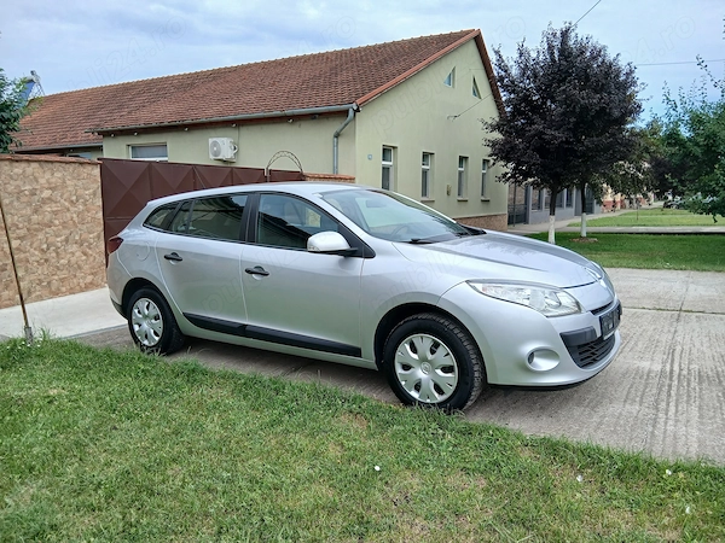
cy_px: 272
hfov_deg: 67.3
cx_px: 362
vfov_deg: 53.1
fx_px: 545
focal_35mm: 26
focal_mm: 3.98
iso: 20
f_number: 1.8
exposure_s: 1/365
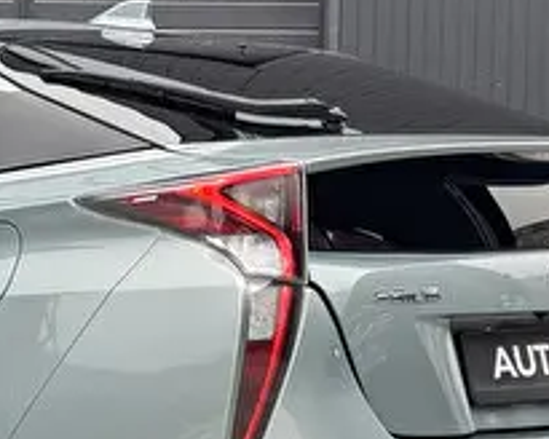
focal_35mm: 183
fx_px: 2973
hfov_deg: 10.4
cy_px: 292
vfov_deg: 8.4
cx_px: -56
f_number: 1.78
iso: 64
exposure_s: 1/315
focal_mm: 6.76
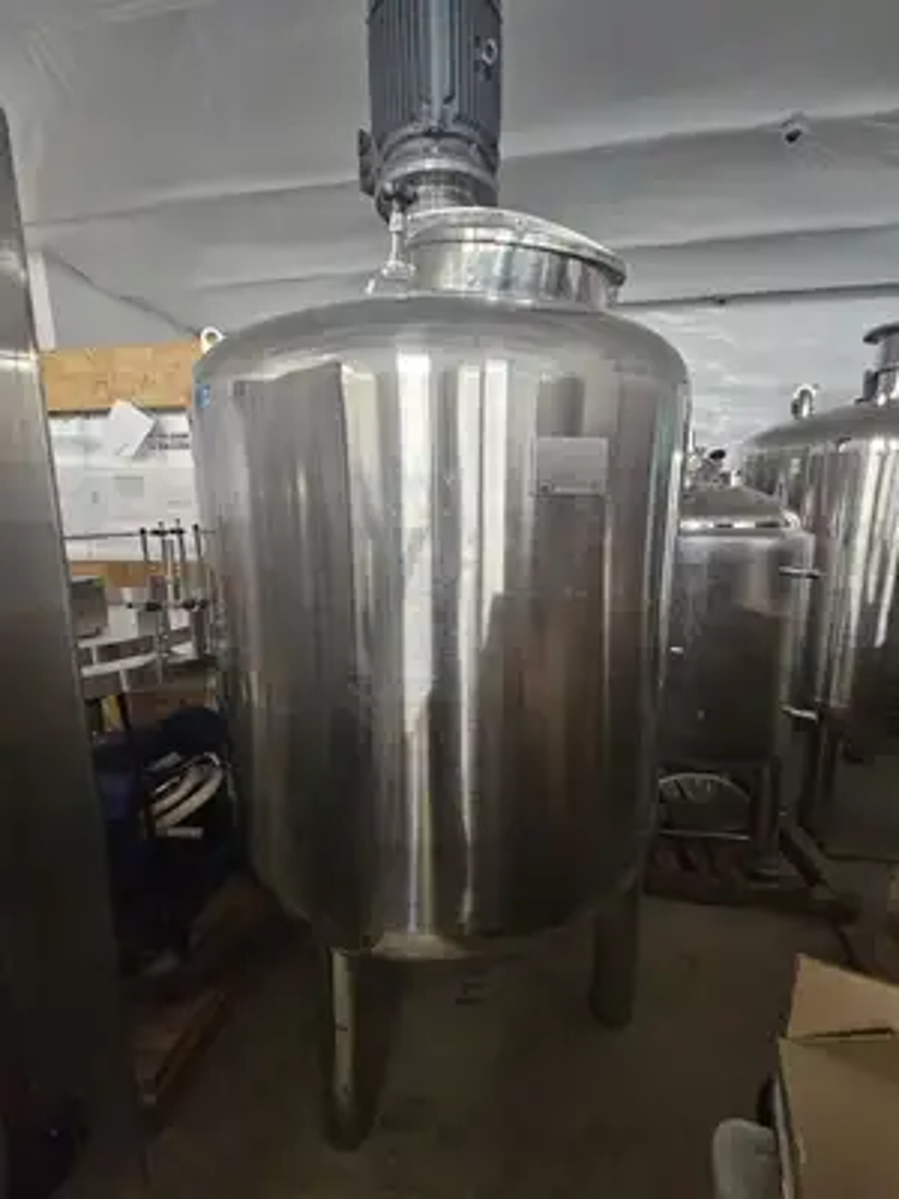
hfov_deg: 89.9
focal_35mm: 13
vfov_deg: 106.2
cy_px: 600
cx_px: 450
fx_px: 450
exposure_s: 1/24
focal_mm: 2.2
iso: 640
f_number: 2.2
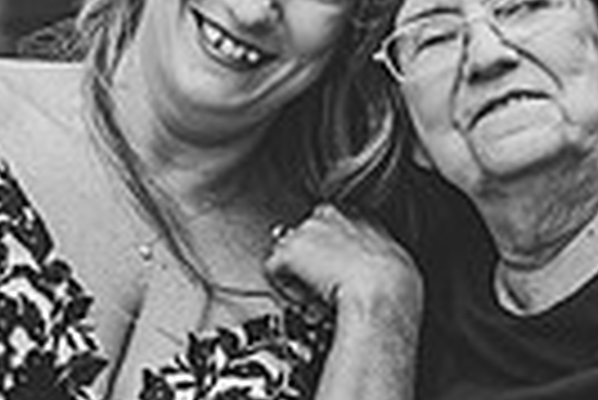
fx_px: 6535
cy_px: 276
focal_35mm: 393
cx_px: 369
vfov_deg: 3.5
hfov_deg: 5.2
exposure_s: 1/1600
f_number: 2.8
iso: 400
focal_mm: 90
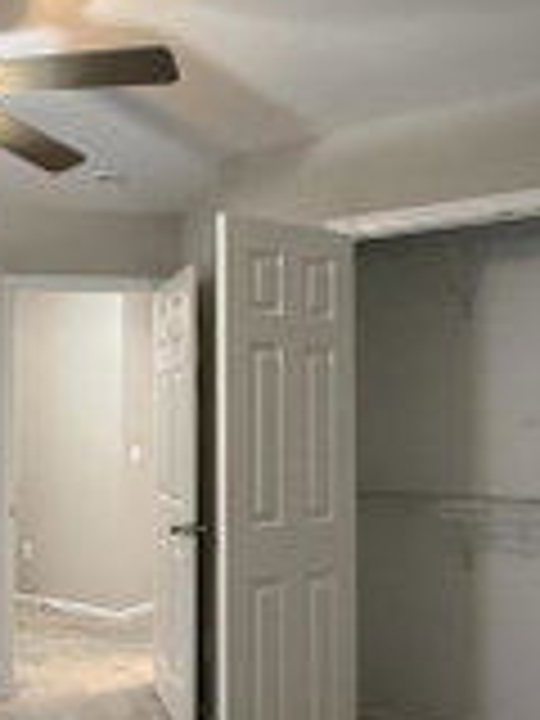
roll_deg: -0.2
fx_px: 874
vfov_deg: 44.7
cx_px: 99
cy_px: 410
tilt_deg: +0.6
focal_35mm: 42
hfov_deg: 33.3
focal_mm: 2.22
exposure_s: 1/60
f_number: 2.2
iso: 400
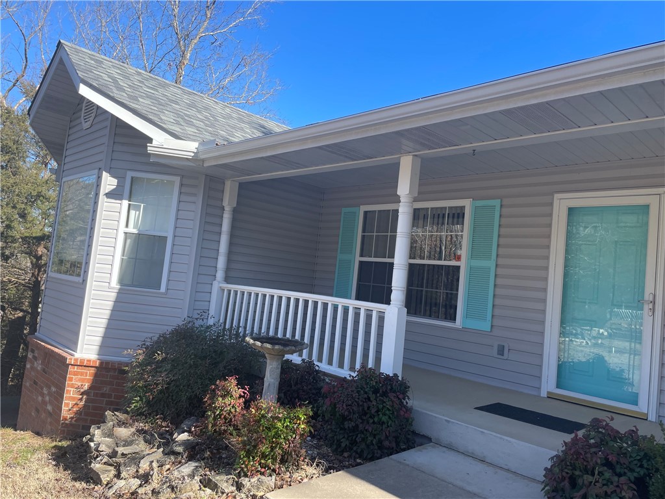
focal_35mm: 26
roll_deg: -5.9
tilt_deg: +3.6
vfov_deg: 53.1
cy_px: 250
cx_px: 332
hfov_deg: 67.3
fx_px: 499
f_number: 1.6
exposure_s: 1/1221
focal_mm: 4.2
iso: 50
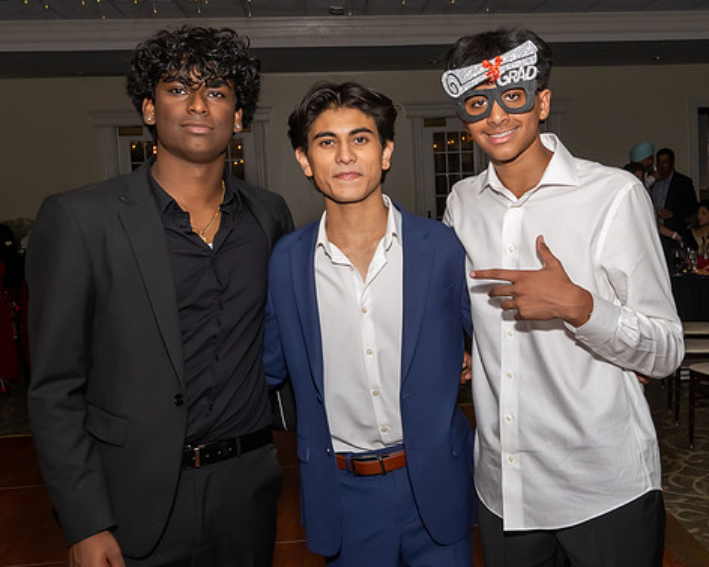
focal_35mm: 49
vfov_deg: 30.8
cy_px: 278
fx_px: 1028
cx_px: 499
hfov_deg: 37.5
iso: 640
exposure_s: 1/250
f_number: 8
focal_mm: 22
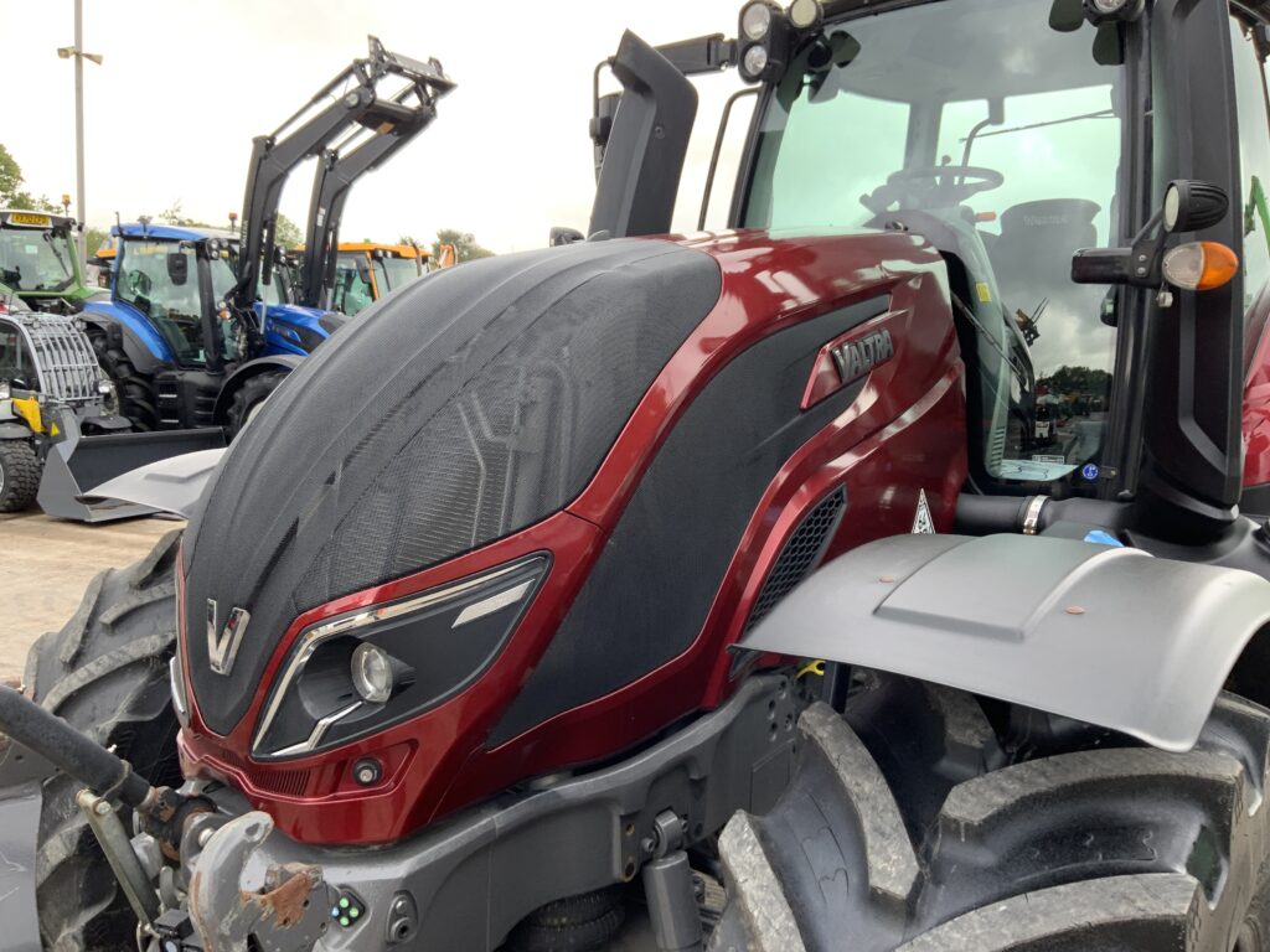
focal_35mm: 29
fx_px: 1064
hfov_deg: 61.7
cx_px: 635
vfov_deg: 48.2
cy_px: 476
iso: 16
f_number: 1.8
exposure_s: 1/123
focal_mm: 3
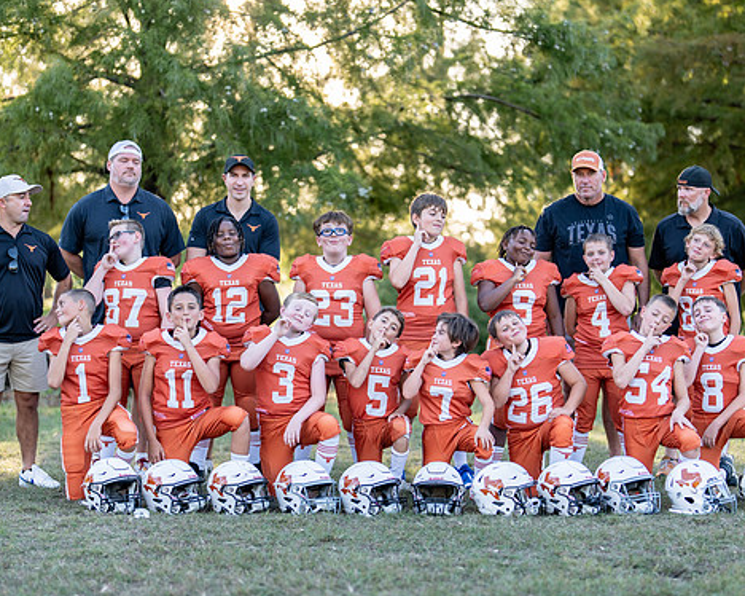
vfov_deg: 21.0
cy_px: 340
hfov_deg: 26.1
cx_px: 390
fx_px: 1609
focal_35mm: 73
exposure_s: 1/800
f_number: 1.2
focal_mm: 50
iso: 100
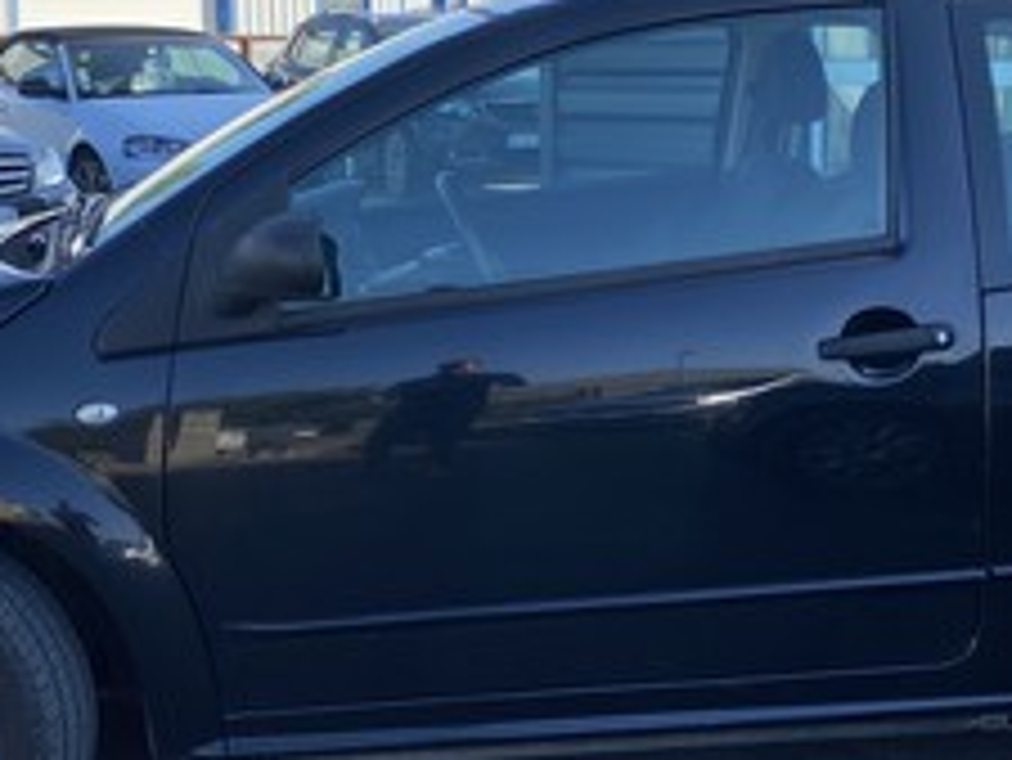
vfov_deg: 24.6
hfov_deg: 32.7
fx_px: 1726
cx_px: 499
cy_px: 187
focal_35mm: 59
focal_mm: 4.25
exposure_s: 1/1072
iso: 32
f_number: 1.8
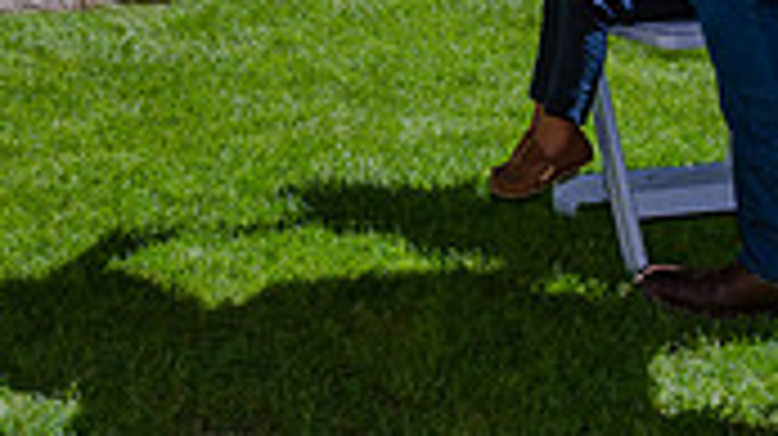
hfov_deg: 20.9
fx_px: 2082
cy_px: -503
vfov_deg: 10.7
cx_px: 165
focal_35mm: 101
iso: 160
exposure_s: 1/500
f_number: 6.3
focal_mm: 24
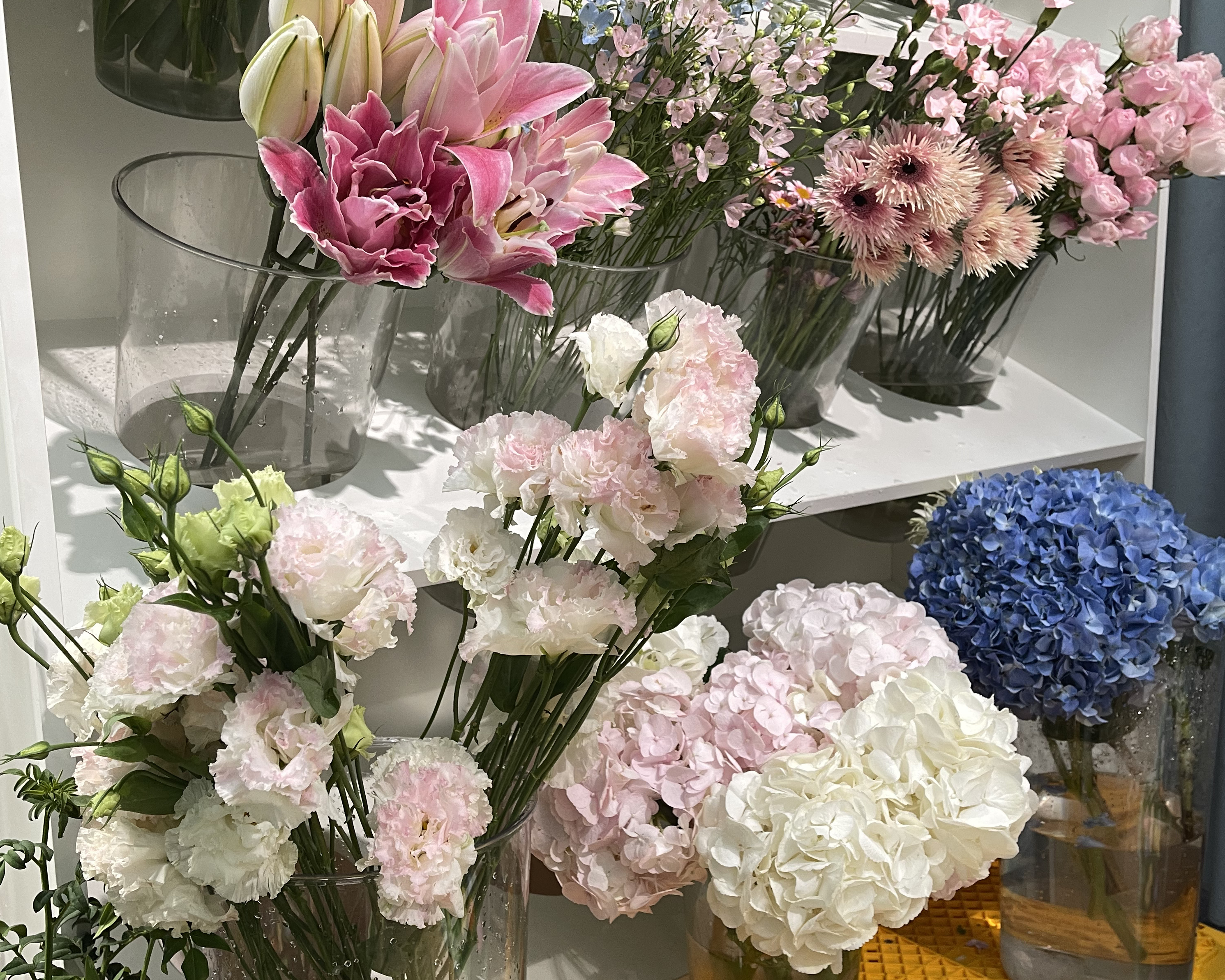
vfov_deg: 44.5
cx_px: 613
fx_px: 1196
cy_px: 502
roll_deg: +1.7
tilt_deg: -9.3
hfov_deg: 54.2
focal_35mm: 33
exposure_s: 1/50
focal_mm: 5.1
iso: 80
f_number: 1.6
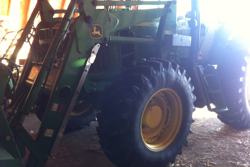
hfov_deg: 51.9
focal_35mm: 37
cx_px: 125
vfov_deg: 35.9
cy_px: 76
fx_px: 257
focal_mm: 3.85
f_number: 2.8
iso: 80
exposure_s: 1/20
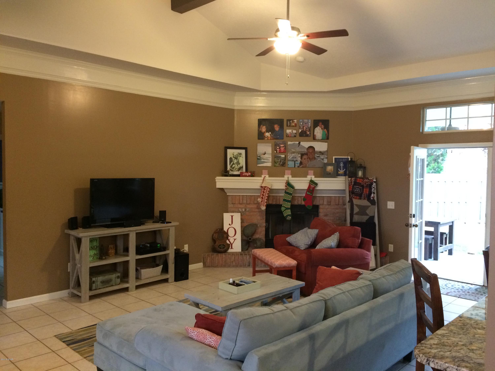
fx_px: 415
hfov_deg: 61.7
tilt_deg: -2.5
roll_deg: -0.7
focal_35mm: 29
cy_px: 186
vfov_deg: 48.2
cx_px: 248
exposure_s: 1/17
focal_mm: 4.15
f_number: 2.2
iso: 250
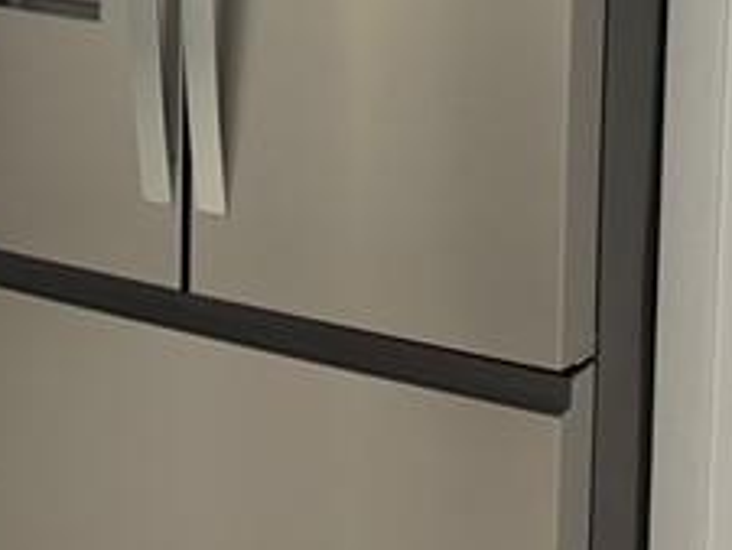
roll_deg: +0.0
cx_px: 7
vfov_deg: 13.1
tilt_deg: -7.1
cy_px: -163
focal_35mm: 109
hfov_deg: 17.6
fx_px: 2306
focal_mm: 6.76
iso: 80
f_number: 1.78
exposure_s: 1/120
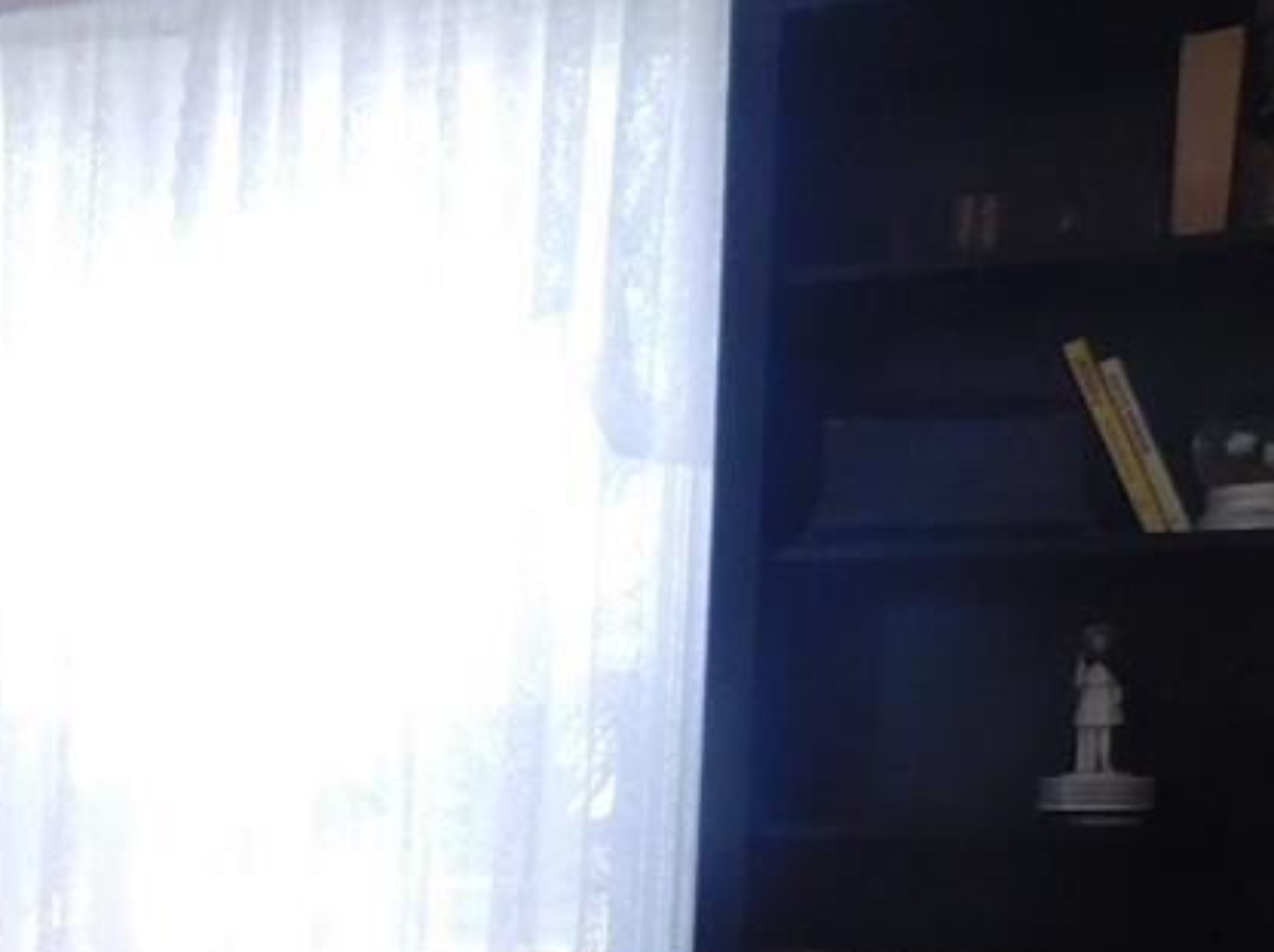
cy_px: 1151
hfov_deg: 19.9
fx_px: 3051
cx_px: -714
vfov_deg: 16.9
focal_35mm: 83
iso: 125
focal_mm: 4
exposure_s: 1/80
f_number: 3
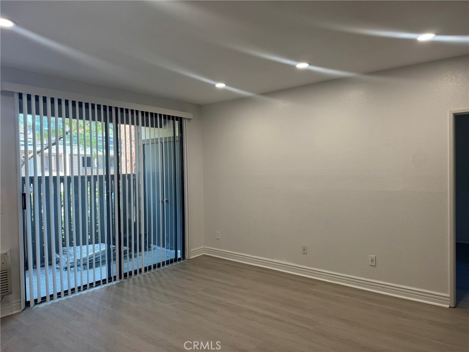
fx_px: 325
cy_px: 176
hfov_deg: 71.6
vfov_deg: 56.8
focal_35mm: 24
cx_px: 234
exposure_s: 1/132
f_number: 1.78
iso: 100
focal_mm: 6.76
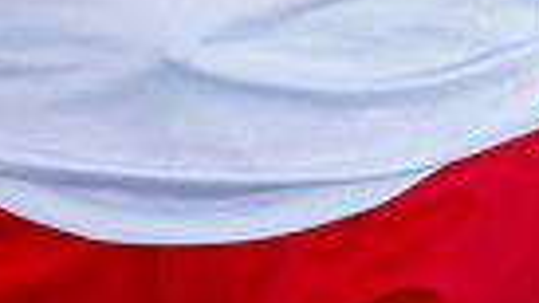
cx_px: 209
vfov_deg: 5.2
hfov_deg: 9.8
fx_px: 3144
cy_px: -563
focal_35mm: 220
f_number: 5.6
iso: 250
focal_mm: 64
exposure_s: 1/125
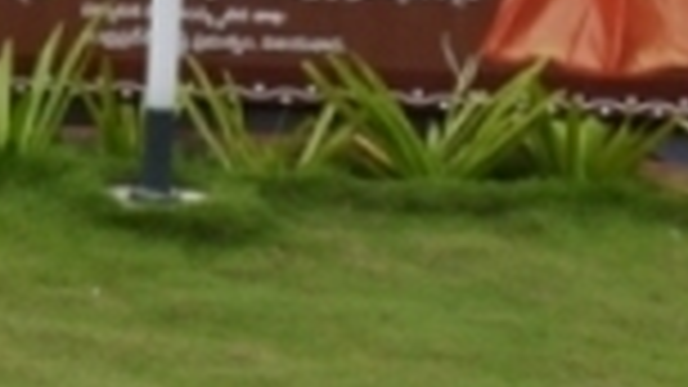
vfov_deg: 8.0
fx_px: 2645
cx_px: -387
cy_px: -389
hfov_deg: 13.8
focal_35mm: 145
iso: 200
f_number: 11
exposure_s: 1/125
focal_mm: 22
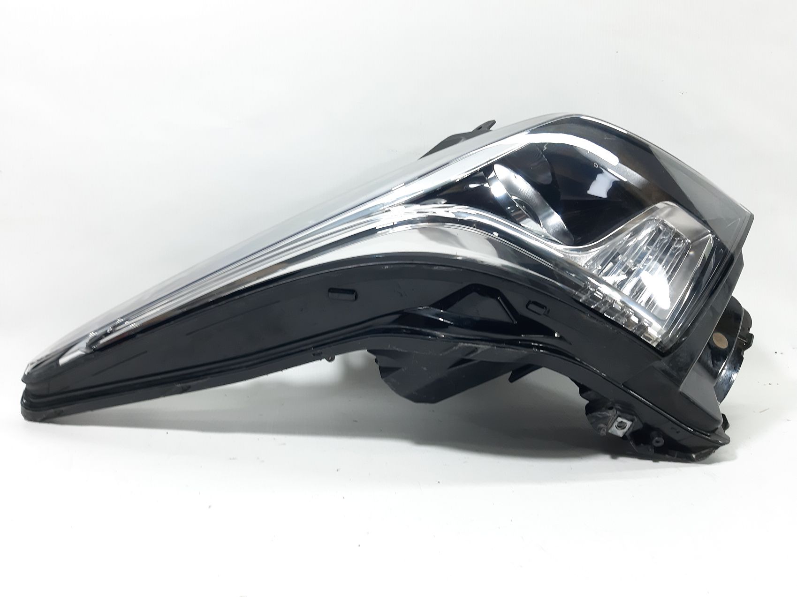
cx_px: 398
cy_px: 298
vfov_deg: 51.3
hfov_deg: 65.3
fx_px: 622
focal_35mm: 27
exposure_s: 1/50
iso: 100
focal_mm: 3.93
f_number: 1.7
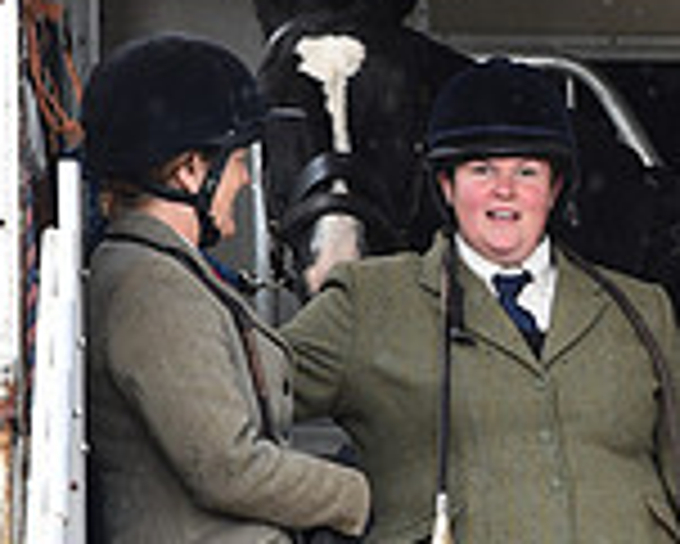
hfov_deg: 2.8
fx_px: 13775
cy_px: 477
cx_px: 1166
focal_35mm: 684
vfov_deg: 2.3
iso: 720
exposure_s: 1/800
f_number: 3.5
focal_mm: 190
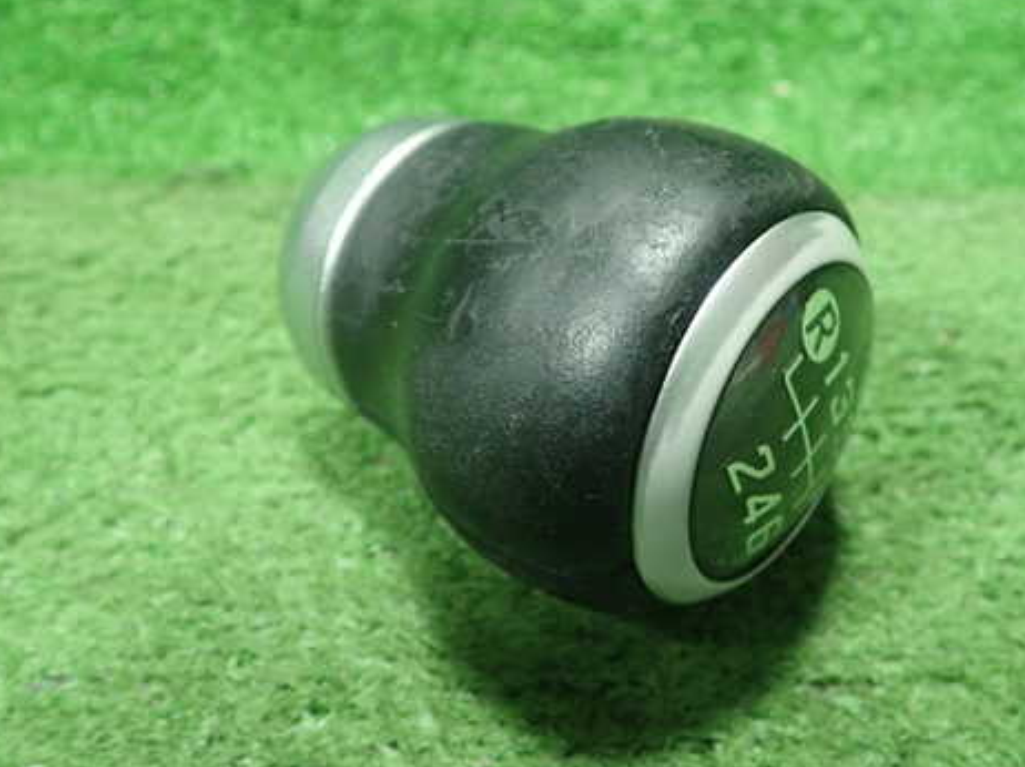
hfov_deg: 47.8
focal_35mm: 39
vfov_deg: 36.8
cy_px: 366
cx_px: 566
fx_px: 1154
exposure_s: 1/125
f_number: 2.3
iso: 800
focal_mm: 5.5
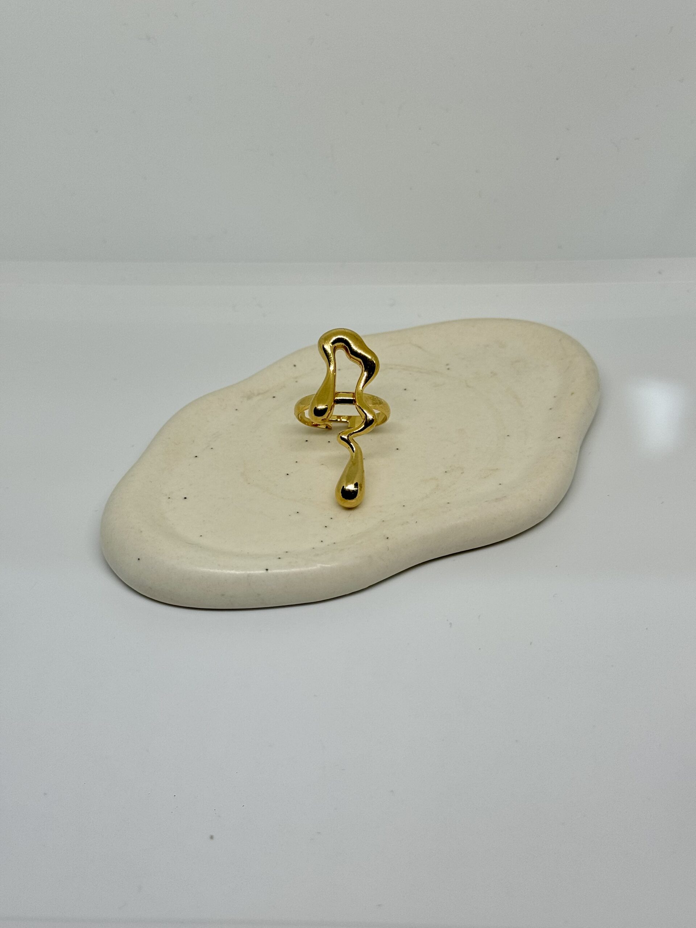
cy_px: 464
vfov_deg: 39.7
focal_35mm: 48
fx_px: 1287
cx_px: 348
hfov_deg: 30.3
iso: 64
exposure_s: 1/338
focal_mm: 6.76
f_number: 1.78
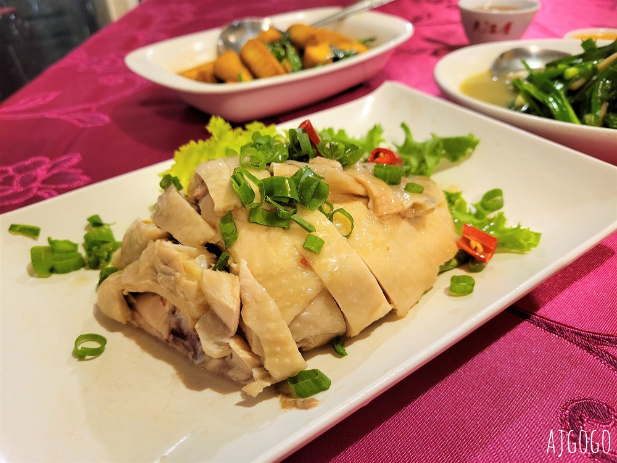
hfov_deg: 67.3
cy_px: 232
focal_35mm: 26
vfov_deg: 53.1
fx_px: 463
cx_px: 308
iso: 400
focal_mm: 5.4
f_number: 1.8
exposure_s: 1/40
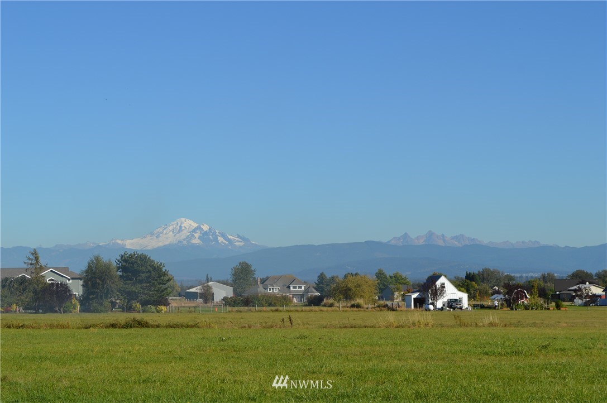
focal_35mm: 82
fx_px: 1389
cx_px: 304
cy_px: 202
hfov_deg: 24.6
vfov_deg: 16.5
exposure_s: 1/320
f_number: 9
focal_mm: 55
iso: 100
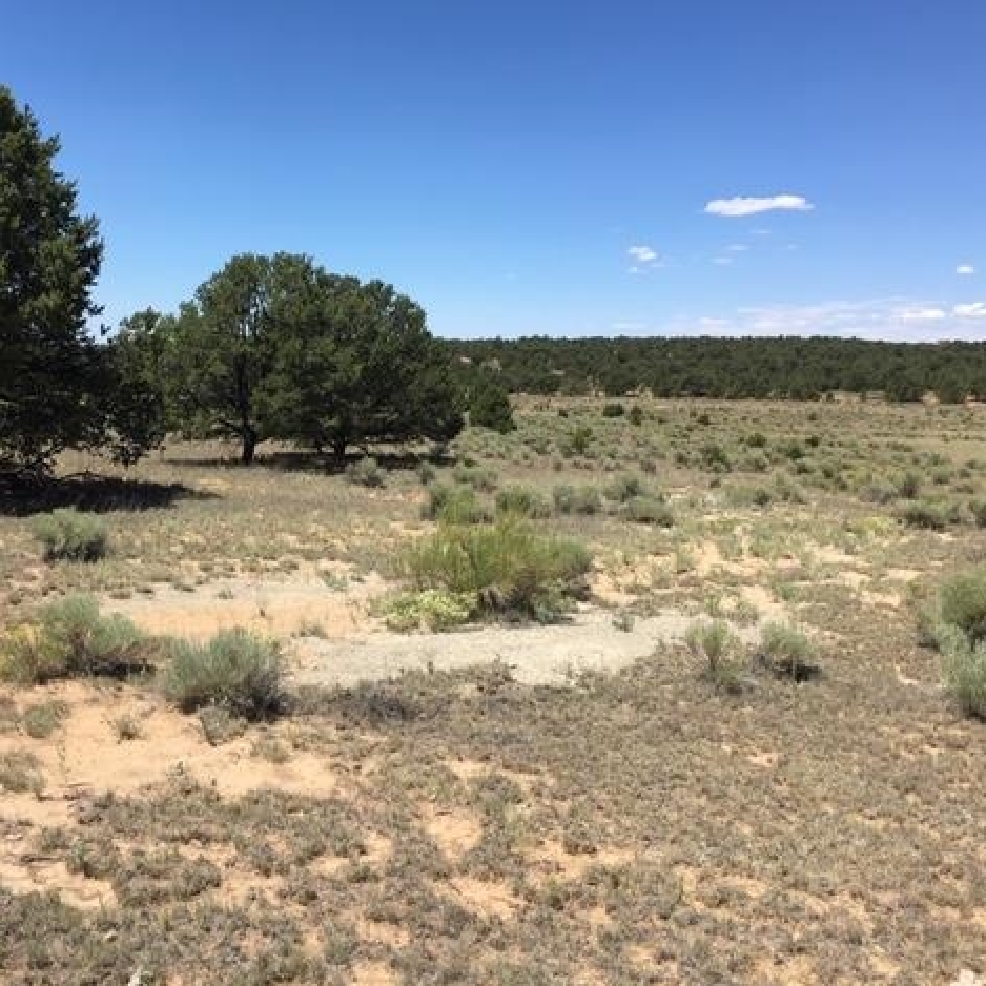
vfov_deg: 47.2
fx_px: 1128
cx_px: 368
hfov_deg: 46.8
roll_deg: -1.6
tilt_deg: -8.5
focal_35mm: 35
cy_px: 486
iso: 25
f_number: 2.2
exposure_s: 1/1637
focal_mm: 4.15
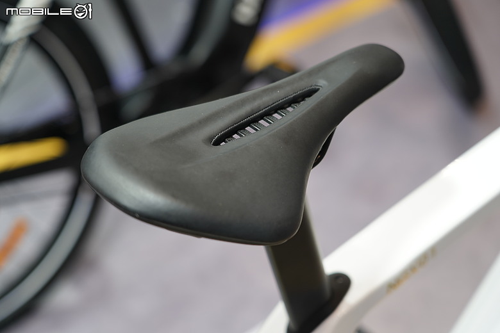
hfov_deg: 27.7
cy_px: 166
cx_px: 250
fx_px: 1014
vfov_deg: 18.7
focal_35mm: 73
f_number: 4
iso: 500
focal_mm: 73
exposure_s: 1/80
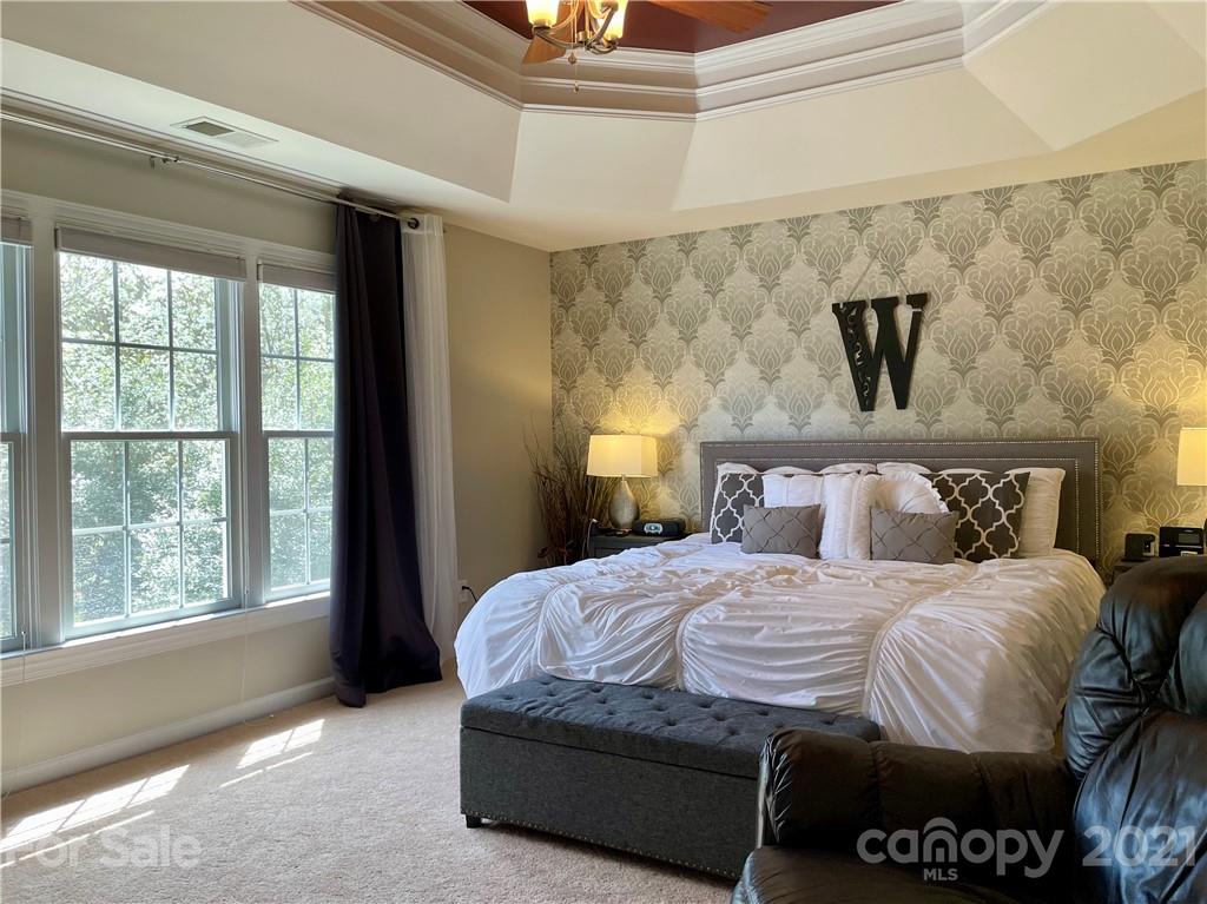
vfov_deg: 53.0
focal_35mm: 26
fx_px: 906
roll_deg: +3.2
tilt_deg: -0.6
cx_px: 604
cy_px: 452
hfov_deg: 67.3
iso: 100
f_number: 1.6
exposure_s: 1/120
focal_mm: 4.2
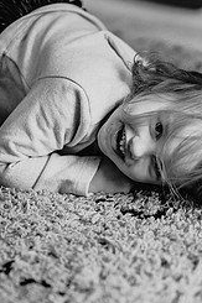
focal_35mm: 156
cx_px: 169
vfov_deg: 13.2
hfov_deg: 8.8
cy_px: 178
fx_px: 1315
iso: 360
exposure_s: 1/160
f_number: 1.8
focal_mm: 85
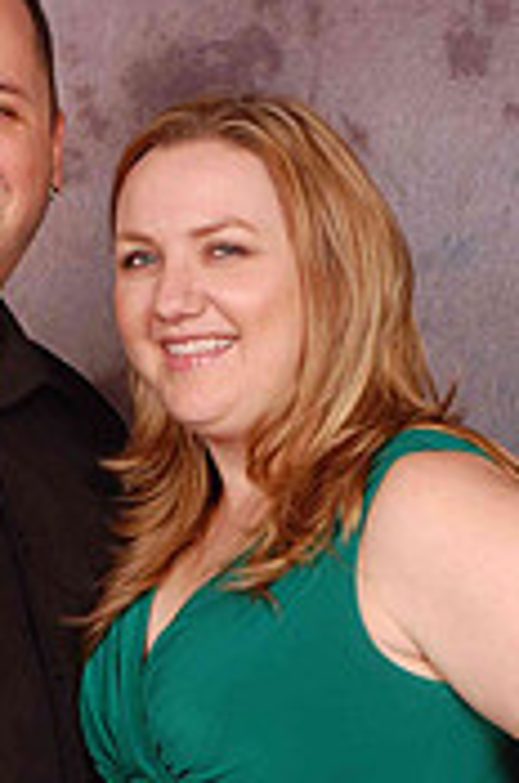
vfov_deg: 12.0
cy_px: 787
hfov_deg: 8.0
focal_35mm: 170
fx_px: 3691
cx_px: 114
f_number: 10
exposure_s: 1/125
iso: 200
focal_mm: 44
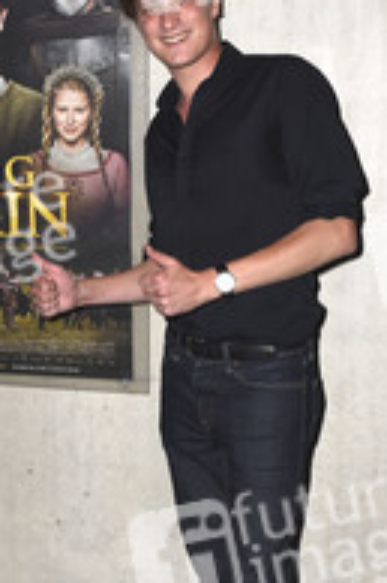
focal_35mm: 71
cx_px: 9
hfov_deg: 18.7
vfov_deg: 28.3
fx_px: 1147
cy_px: 394
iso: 800
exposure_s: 1/125
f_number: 5.6
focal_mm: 23
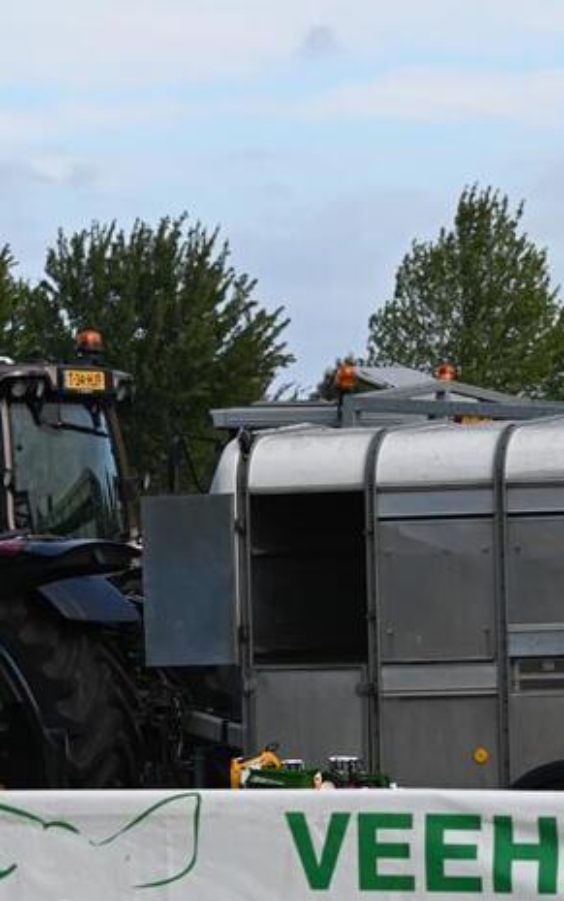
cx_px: 678
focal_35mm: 293
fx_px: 7199
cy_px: 545
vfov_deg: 7.2
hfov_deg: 4.5
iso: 500
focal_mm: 135
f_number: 9
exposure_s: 1/1250
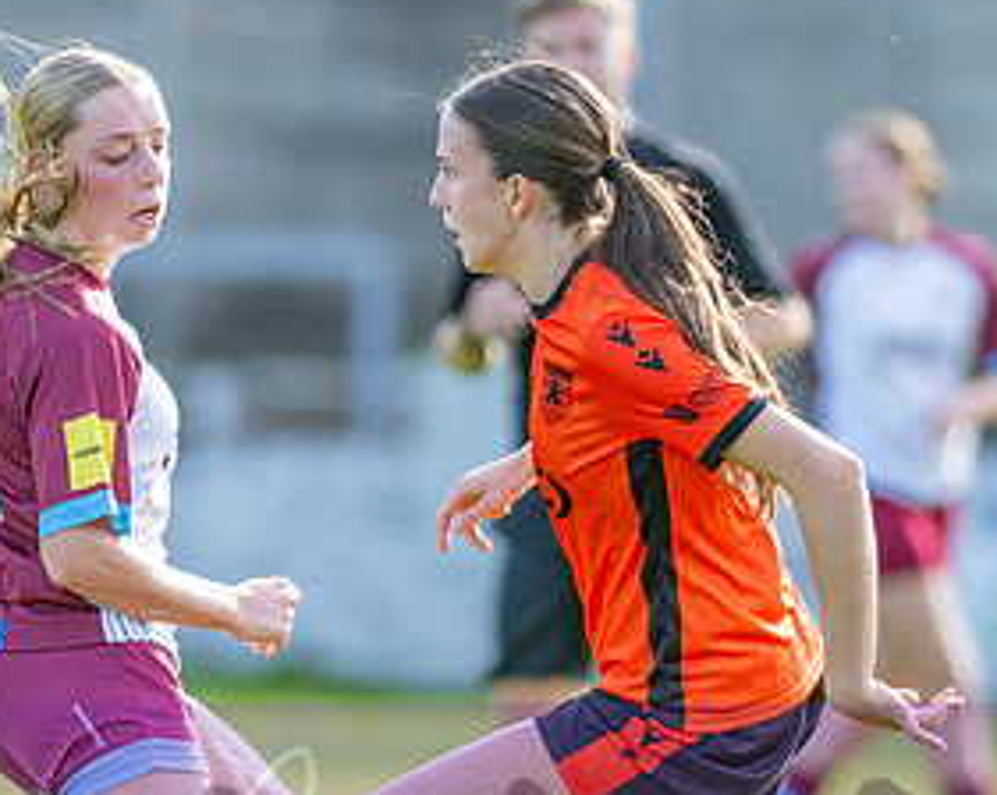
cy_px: 666
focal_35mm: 1015
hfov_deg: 1.9
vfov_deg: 1.5
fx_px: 29908
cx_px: 532
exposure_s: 1/3200
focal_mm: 300
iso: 560
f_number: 2.8
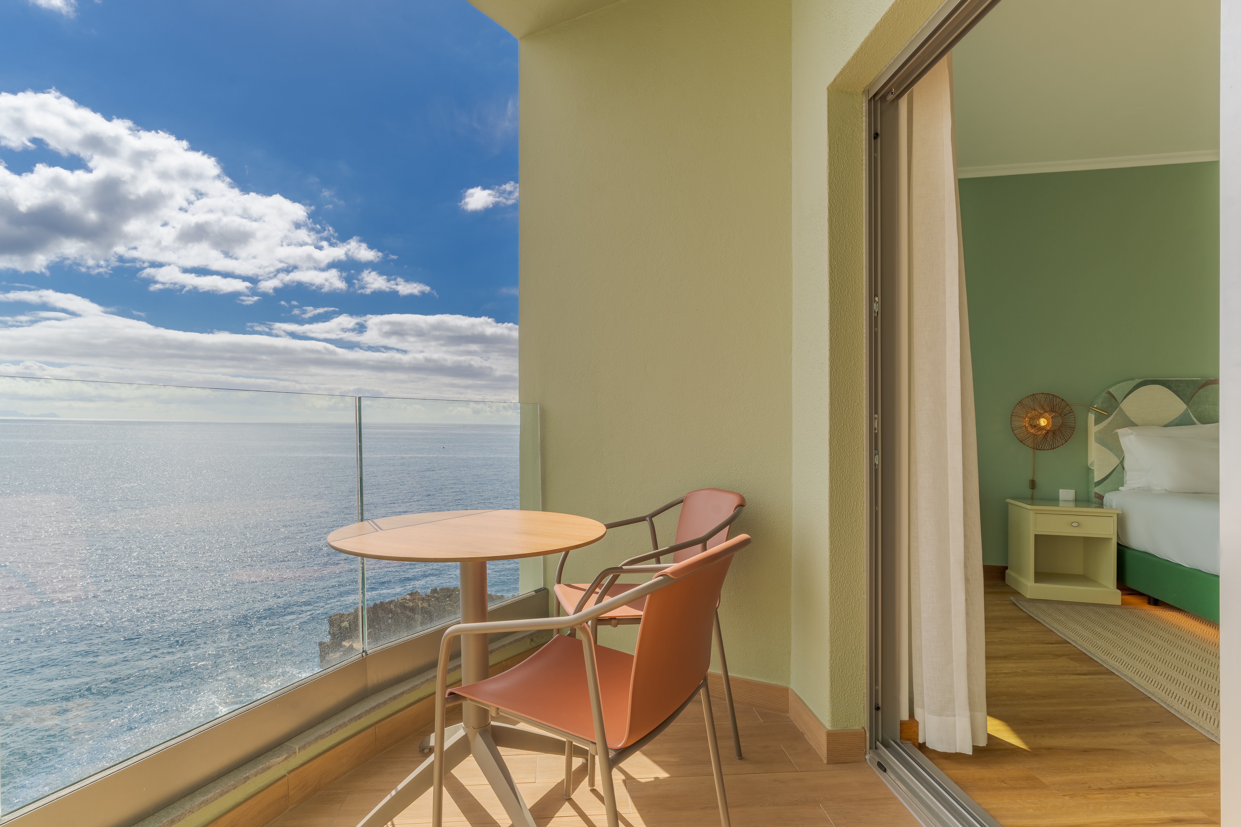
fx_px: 620
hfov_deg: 90.0
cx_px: 620
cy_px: 414
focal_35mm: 18
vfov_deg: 67.4
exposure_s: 1/640
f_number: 9
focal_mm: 18
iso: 100
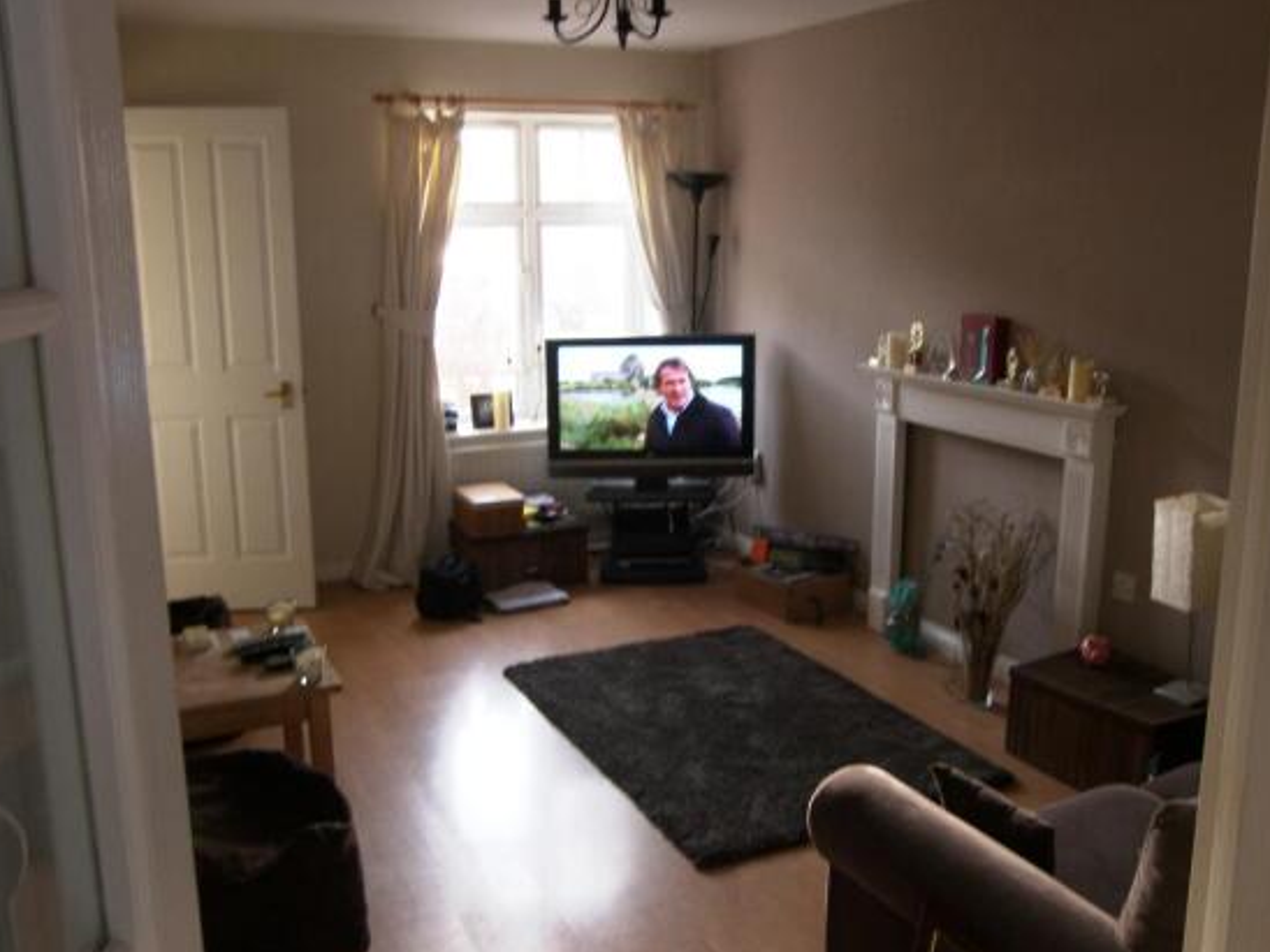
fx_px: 1211
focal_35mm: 33
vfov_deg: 42.9
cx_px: 638
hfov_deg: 55.4
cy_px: 464
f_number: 3.2
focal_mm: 6.5
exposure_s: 1/25
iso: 100
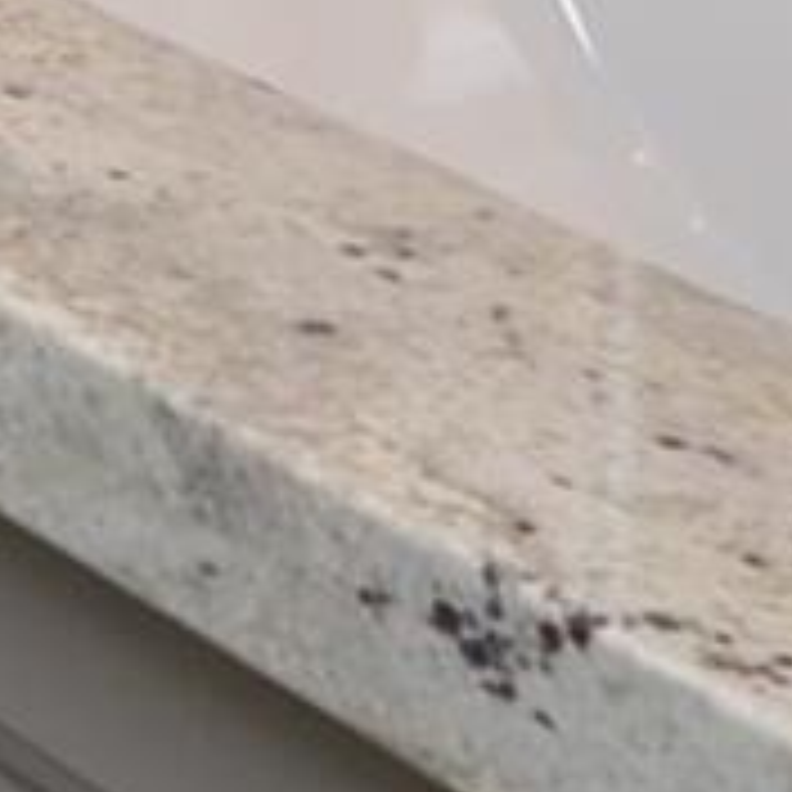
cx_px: -1696
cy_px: -1534
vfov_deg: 9.4
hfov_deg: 9.1
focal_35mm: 148
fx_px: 3831
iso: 180
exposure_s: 1/60
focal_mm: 10
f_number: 5.6
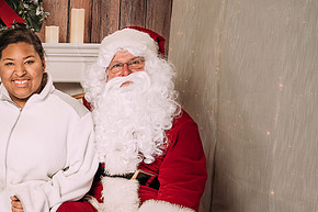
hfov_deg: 25.2
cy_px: 190
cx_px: -10
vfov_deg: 17.7
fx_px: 671
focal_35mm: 76
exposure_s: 1/100
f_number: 5
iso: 100
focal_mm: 35
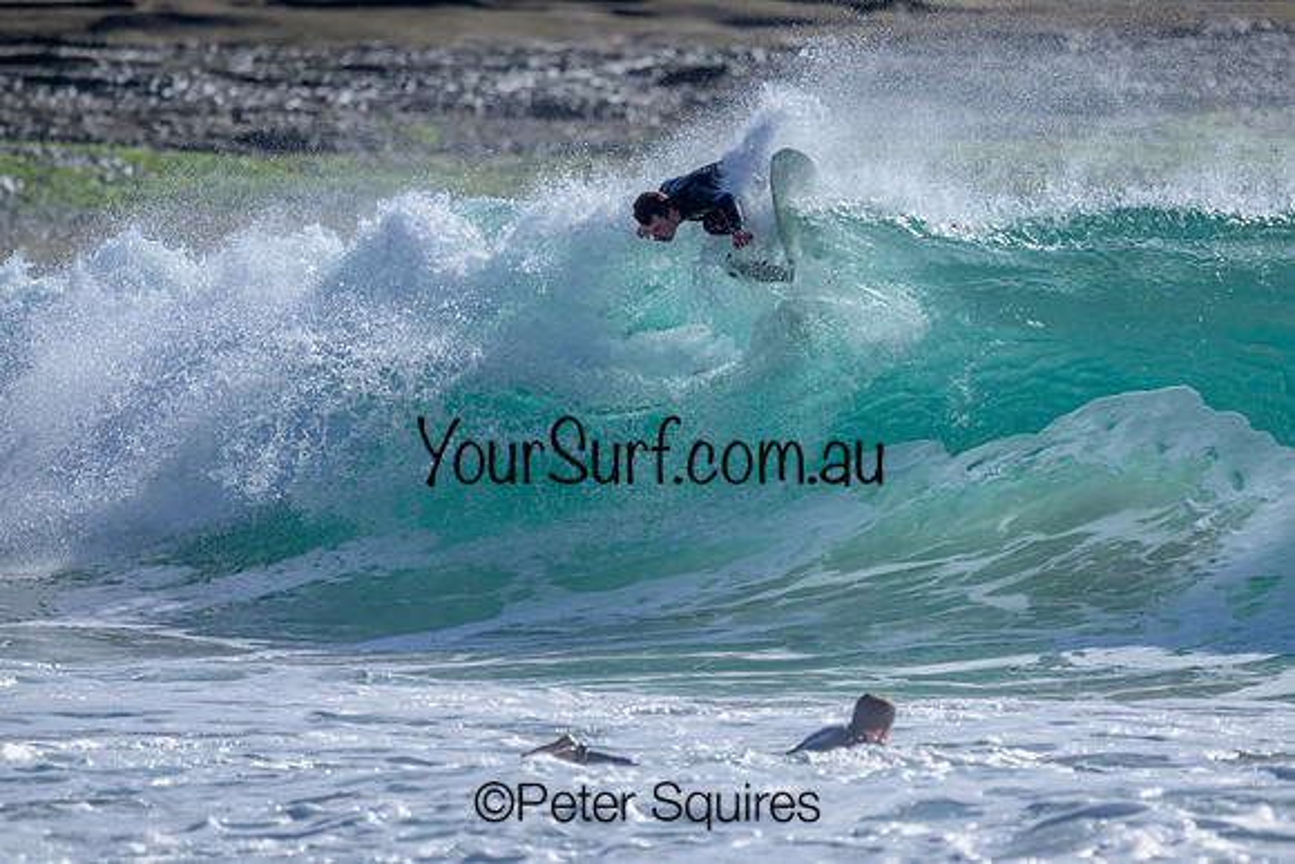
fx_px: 33730
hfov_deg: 2.2
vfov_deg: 1.5
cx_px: 759
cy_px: 483
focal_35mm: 937
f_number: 6.3
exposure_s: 1/2000
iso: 1400
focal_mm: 800
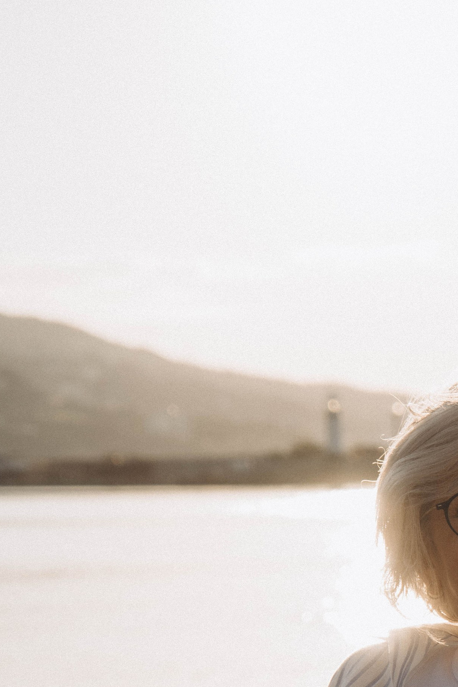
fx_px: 2614
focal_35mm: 137
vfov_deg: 14.6
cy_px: 746
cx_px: 407
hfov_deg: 10.0
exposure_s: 1/500
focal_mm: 61
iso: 100
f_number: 5.6
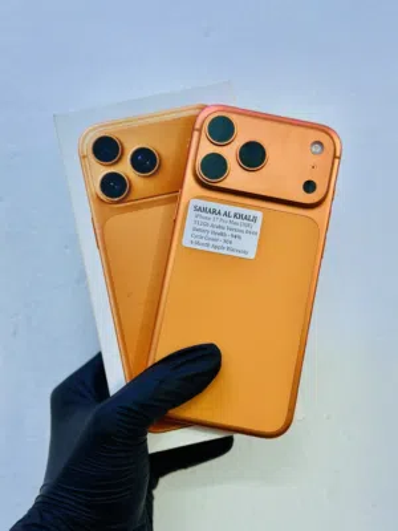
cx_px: 199
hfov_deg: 30.3
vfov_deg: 39.7
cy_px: 266
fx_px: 736
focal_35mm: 48
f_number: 1.78
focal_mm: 6.86
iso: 160
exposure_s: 1/100
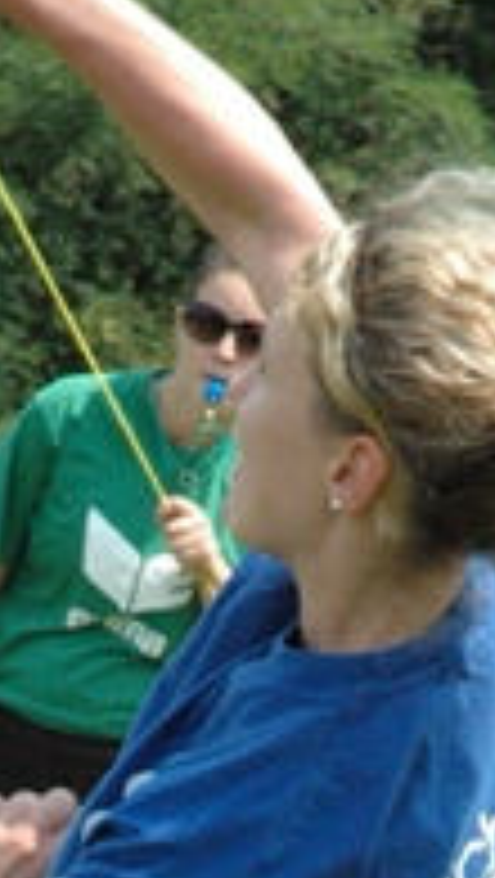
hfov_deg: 3.4
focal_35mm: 361
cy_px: 950
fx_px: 8405
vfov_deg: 6.0
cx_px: 88
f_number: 13
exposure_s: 1/640
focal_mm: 70
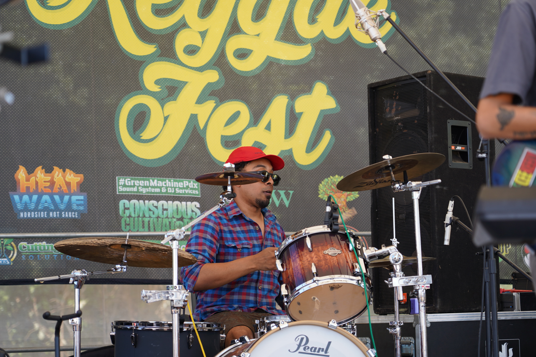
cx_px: 268
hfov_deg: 19.5
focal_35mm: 105
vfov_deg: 13.0
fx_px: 1563
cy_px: 178
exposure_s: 1/160
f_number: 4
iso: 100
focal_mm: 105
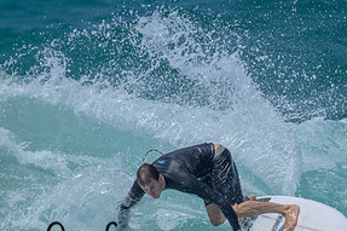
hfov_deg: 1.0
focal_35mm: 2030
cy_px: 248
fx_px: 19555
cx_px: 188
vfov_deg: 0.7
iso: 180
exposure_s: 1/2500
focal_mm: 800
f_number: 6.3
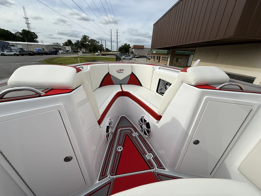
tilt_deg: -22.1
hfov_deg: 102.1
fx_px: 106
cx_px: 130
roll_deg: -2.7
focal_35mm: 14
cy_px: 98
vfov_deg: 85.7
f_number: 2.2
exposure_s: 1/3289
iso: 50
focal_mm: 2.22
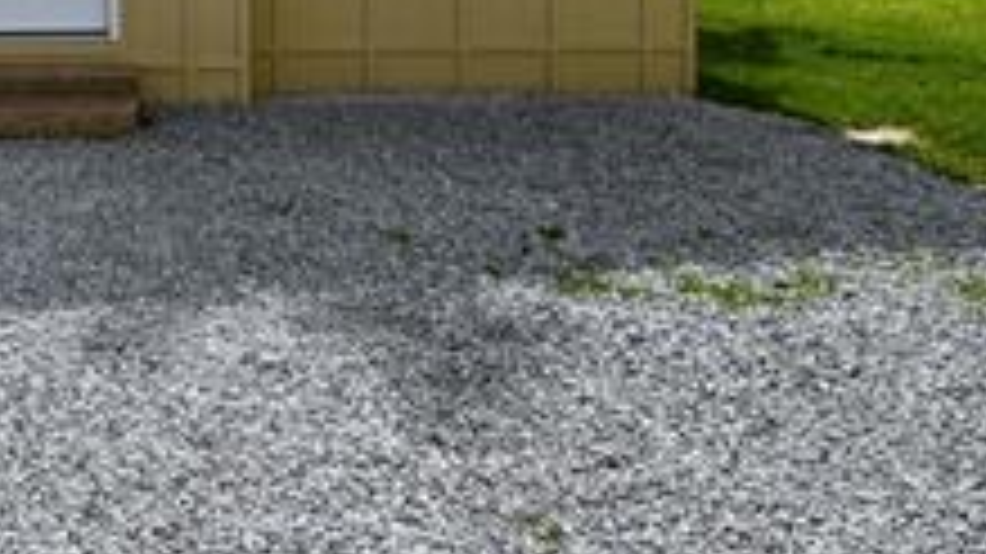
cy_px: -185
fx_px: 1202
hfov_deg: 40.4
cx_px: 54
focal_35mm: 46
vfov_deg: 22.8
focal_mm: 10
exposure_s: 1/250
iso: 100
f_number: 10
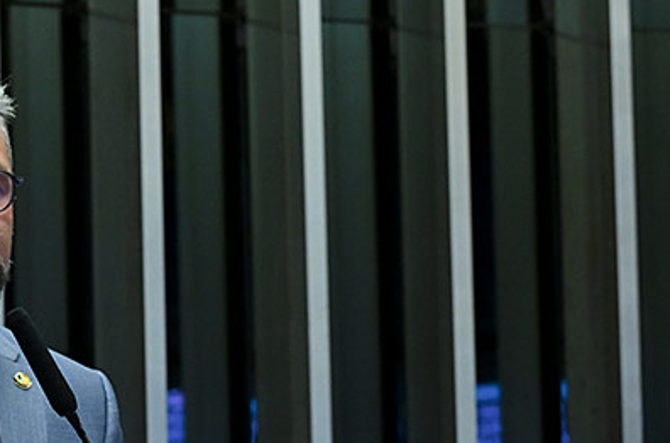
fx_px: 3955
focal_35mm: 213
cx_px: 96
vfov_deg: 6.4
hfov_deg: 9.6
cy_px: 426
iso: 4000
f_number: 5
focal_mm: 98
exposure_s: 1/125
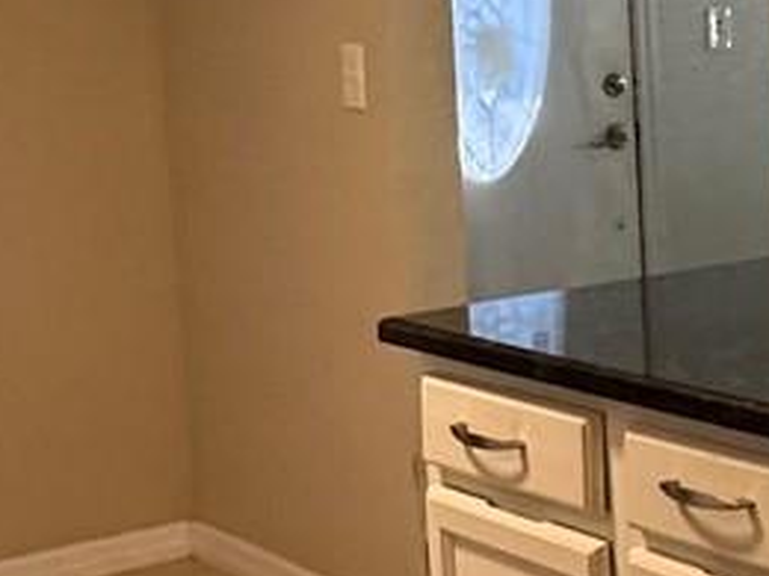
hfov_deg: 19.7
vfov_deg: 17.1
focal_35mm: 86
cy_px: 142
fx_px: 1911
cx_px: 1162
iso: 250
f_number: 2.2
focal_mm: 2.22
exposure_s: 1/120
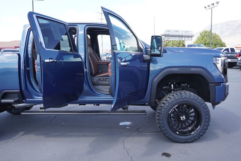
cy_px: 80
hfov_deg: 59.5
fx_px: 211
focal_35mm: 32
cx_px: 120
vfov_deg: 41.8
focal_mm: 21
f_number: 5
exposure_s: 1/100
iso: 100
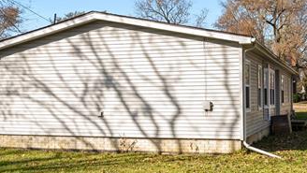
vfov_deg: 12.4
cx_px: 209
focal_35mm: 98
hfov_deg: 21.7
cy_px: 95
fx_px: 798
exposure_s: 1/250
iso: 400
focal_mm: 30
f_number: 9
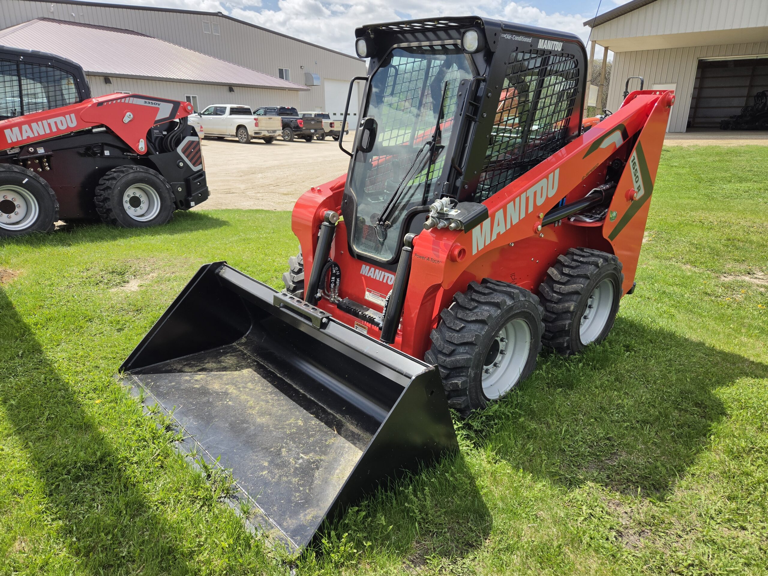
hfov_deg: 73.9
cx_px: 384
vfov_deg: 58.9
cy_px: 288
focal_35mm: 23
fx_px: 510
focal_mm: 5.4
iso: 80
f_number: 1.8
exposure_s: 1/3628
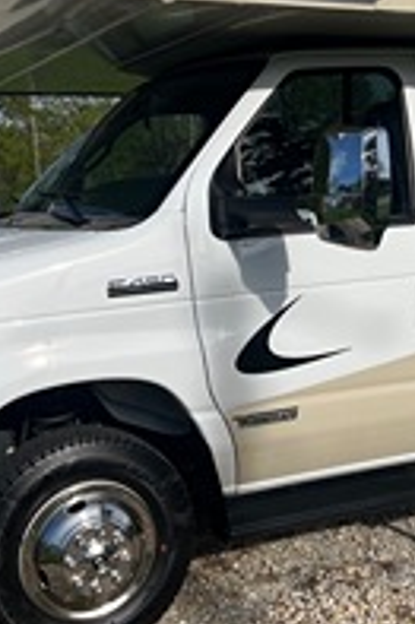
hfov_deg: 24.5
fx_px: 953
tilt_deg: -2.7
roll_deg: +2.9
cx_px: 244
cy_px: 276
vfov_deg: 36.2
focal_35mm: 55
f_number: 1.5
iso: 50
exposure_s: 1/5882
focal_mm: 5.7
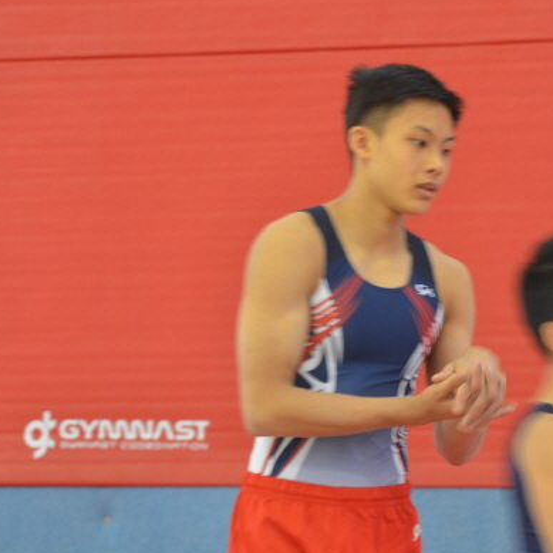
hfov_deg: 5.7
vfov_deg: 5.7
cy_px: 230
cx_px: 340
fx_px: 5581
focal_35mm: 309
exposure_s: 1/30
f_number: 4.8
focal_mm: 135
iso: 1000
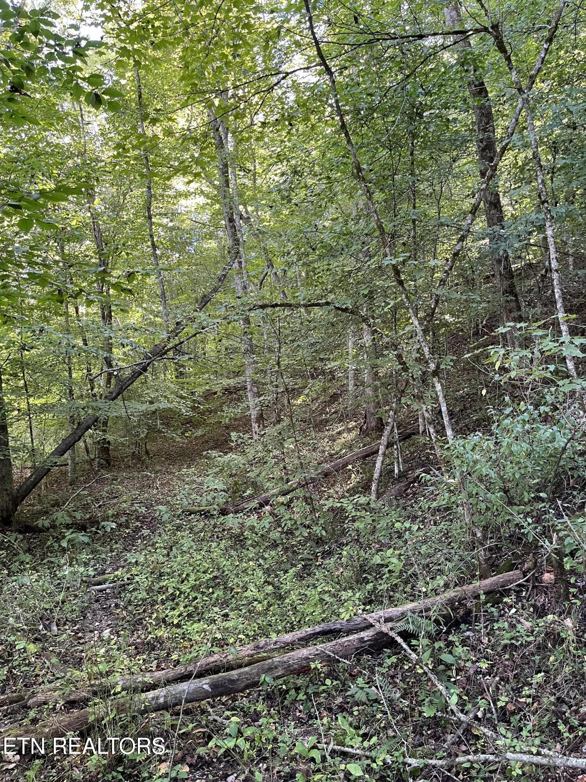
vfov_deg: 67.3
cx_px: 293
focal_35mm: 26
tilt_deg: -1.2
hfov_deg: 53.1
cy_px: 391
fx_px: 587
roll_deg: +3.3
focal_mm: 5.1
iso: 200
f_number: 1.6
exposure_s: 1/60
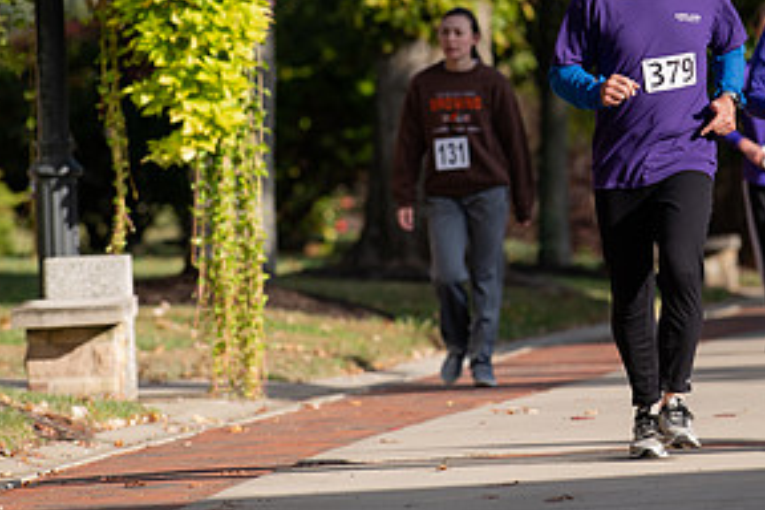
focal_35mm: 604
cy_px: 57
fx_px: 12834
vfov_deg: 2.3
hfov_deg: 3.4
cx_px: 664
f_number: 5.6
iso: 200
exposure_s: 1/640
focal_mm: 300
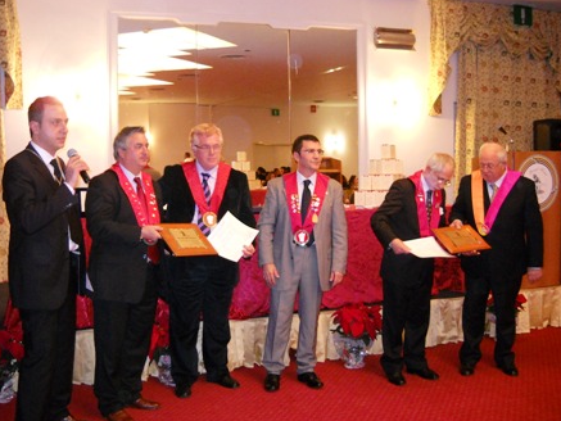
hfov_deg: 44.8
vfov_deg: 34.4
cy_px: 208
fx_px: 681
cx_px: 276
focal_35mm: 42
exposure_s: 1/30
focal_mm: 6.72
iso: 400
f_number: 3.1
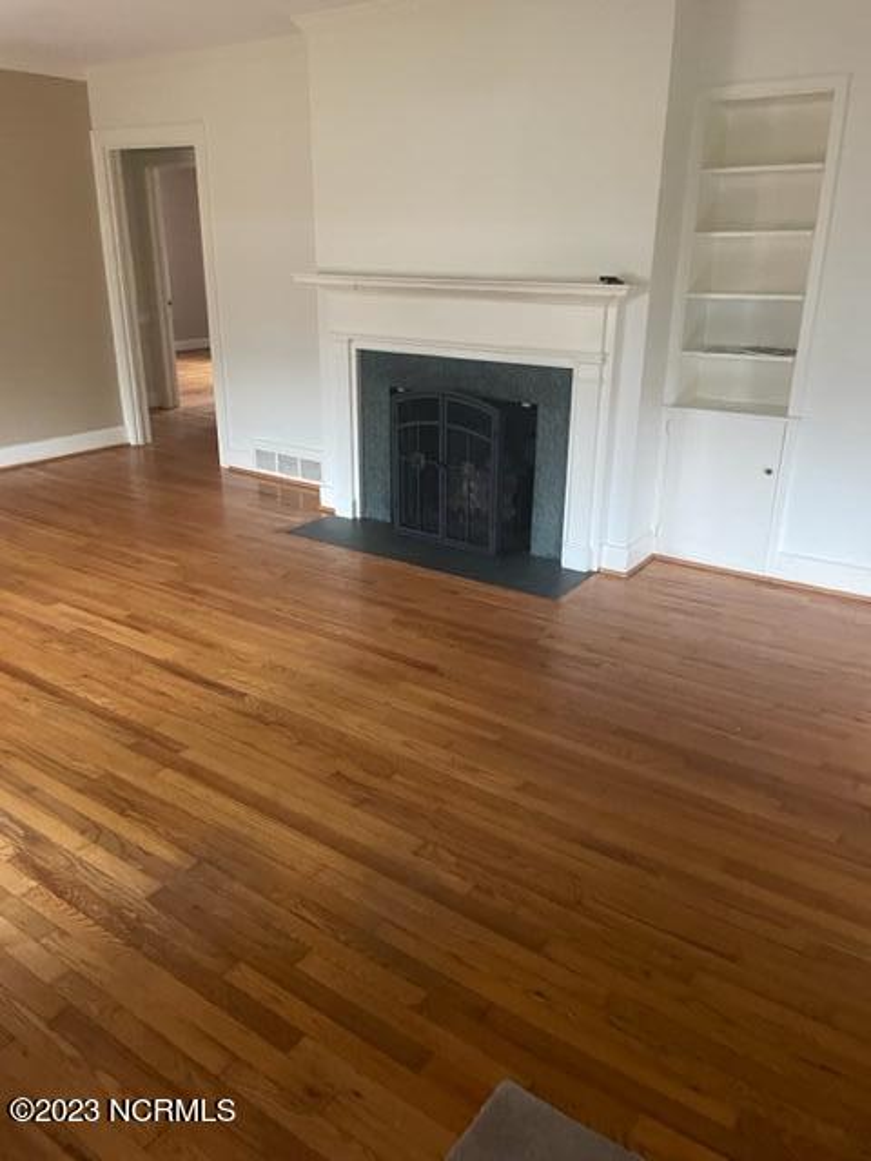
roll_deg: +0.0
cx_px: 436
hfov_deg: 53.1
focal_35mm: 26
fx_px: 872
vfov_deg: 67.3
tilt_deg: -17.3
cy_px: 580
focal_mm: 4.2
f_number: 1.6
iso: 640
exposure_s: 1/38
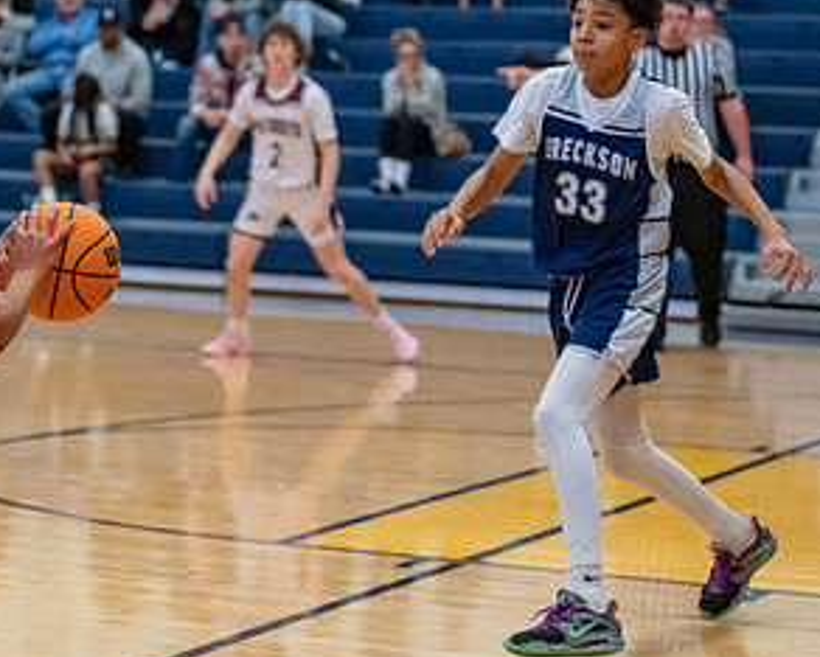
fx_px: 3327
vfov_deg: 11.3
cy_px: 295
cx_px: 85
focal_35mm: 137
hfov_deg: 13.9
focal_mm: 70
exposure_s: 1/1000
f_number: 2.8
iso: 5000
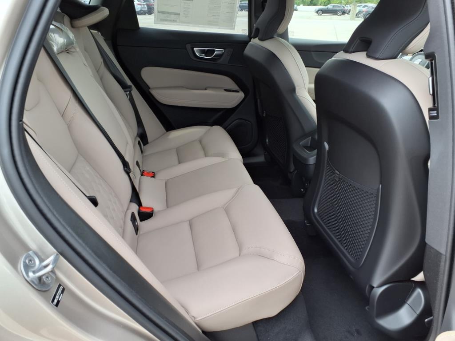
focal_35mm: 27
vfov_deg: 51.4
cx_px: 228
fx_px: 355
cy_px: 170
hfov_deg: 65.3
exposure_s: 1/200
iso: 40
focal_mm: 3.58
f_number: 1.9
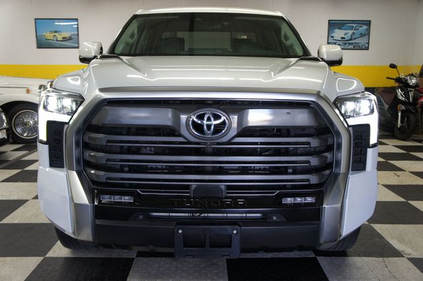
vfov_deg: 39.9
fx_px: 388
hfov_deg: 57.2
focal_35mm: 33
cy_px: 140
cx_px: 212
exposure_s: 1/40
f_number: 4
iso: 200
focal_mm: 22
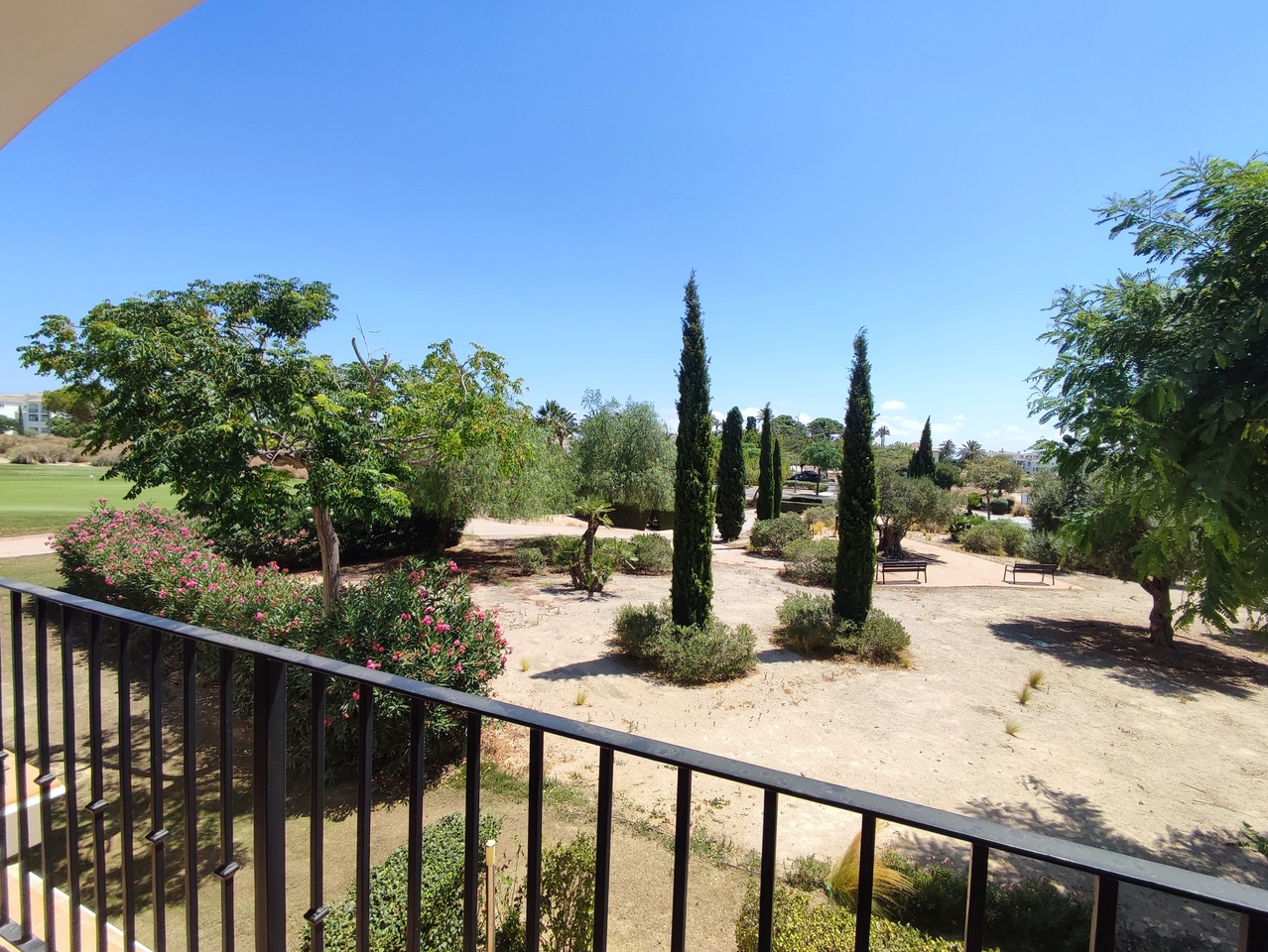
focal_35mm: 16
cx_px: 634
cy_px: 476
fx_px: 586
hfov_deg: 94.5
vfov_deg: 78.2
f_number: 2.2
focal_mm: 1.65
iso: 50
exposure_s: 1/1042
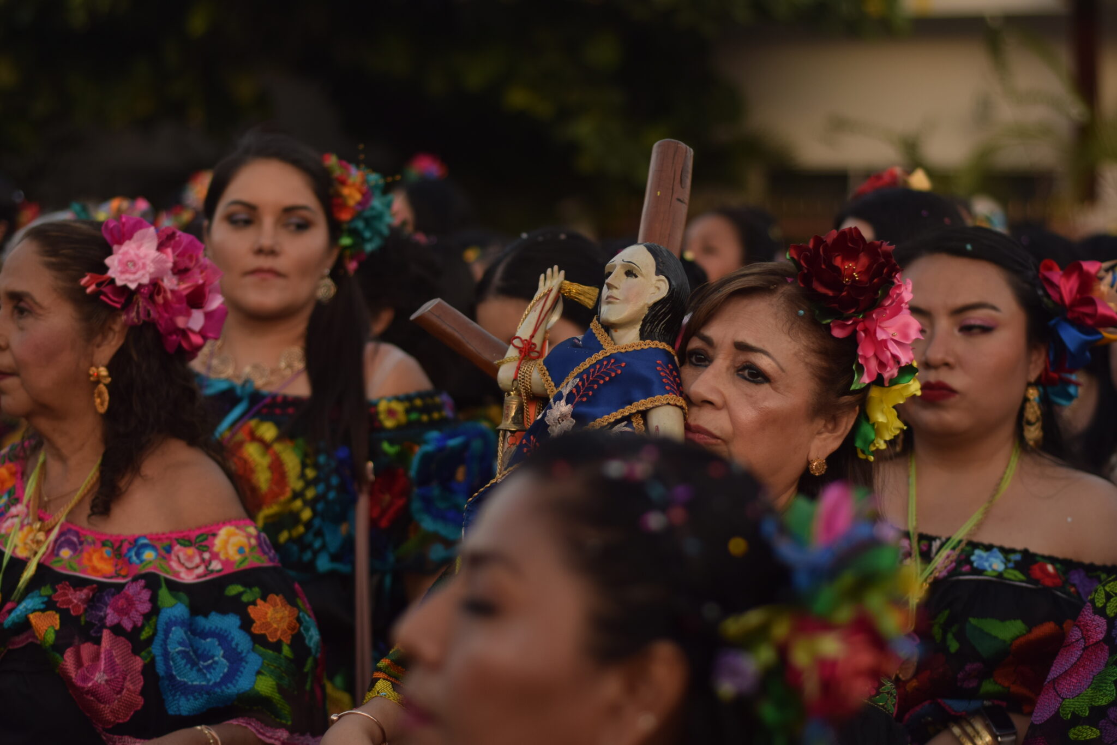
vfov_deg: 18.2
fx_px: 2327
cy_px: 372
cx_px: 558
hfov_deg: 27.0
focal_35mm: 75
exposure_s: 1/640
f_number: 2.2
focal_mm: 50
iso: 100
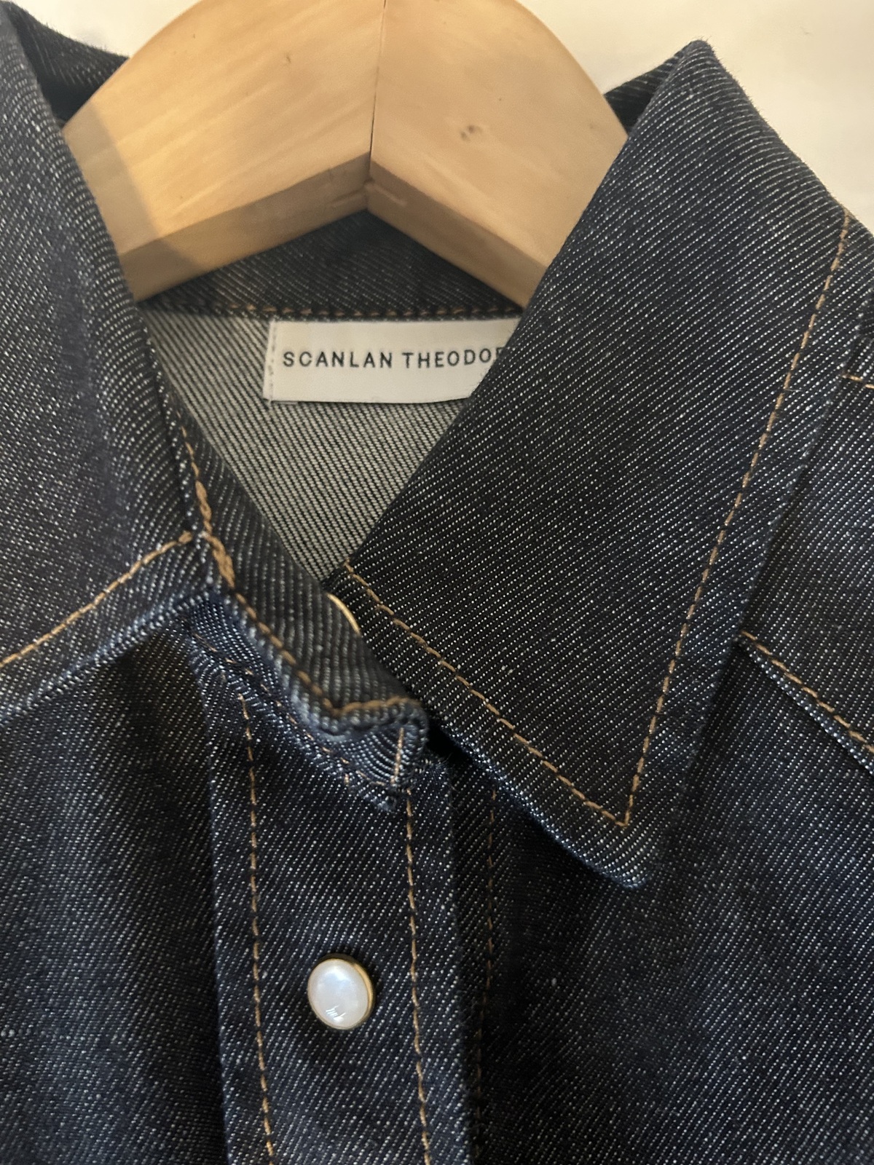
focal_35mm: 26
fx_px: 875
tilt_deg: -82.0
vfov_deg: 67.3
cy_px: 582
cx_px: 437
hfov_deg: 53.1
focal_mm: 5.7
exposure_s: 1/25
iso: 640
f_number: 1.5
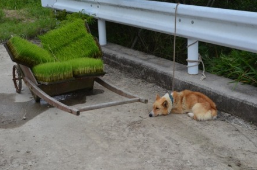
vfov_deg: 25.1
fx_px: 381
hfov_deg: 37.3
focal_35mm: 54
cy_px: 86
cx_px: 128
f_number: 8
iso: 1000
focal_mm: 35
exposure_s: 1/640
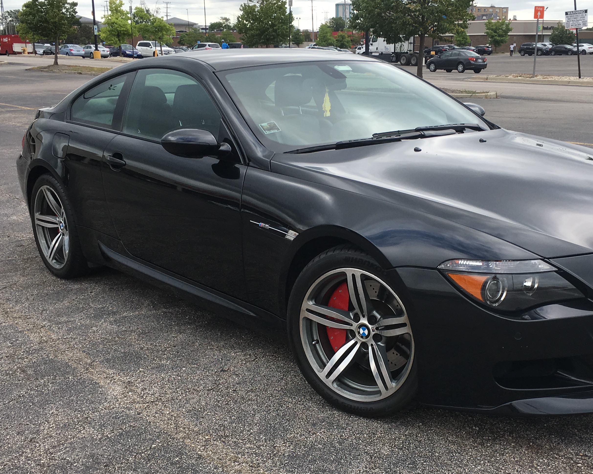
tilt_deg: -15.1
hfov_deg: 39.4
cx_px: 352
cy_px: 289
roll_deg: +0.8
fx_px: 825
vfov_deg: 32.0
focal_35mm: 47
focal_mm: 4.15
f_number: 2.2
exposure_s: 1/793
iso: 25
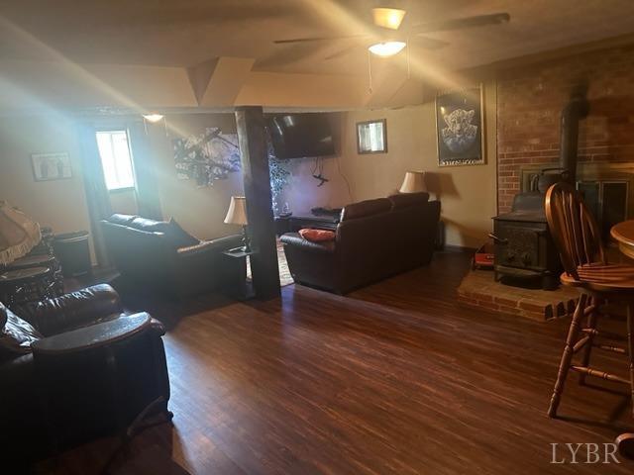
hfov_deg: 71.6
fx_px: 440
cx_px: 317
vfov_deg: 56.8
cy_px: 238
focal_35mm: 24
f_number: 1.78
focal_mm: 6.86
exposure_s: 1/40
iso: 1000
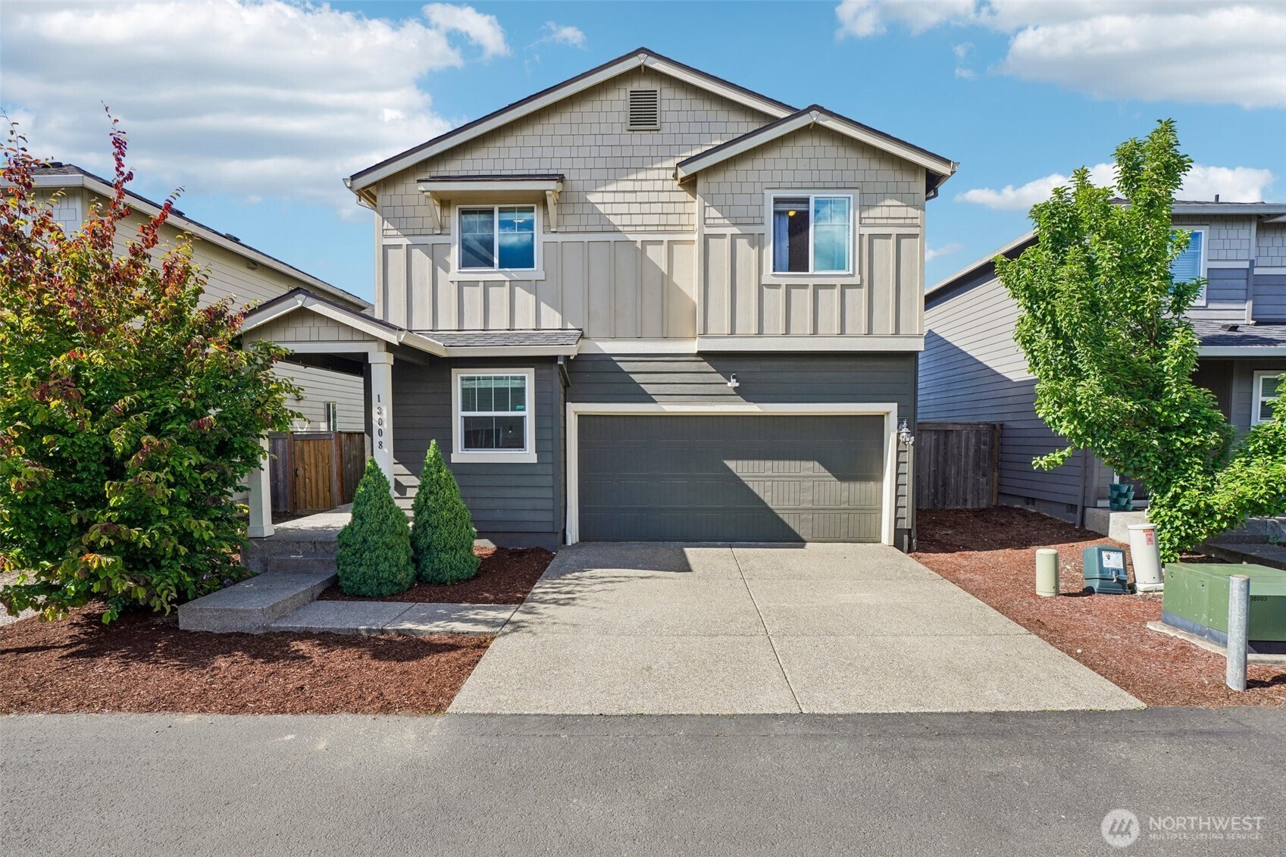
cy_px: 428
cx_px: 643
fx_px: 607
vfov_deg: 70.4
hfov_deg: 93.3
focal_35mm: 17
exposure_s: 1/500
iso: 400
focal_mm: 17
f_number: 8
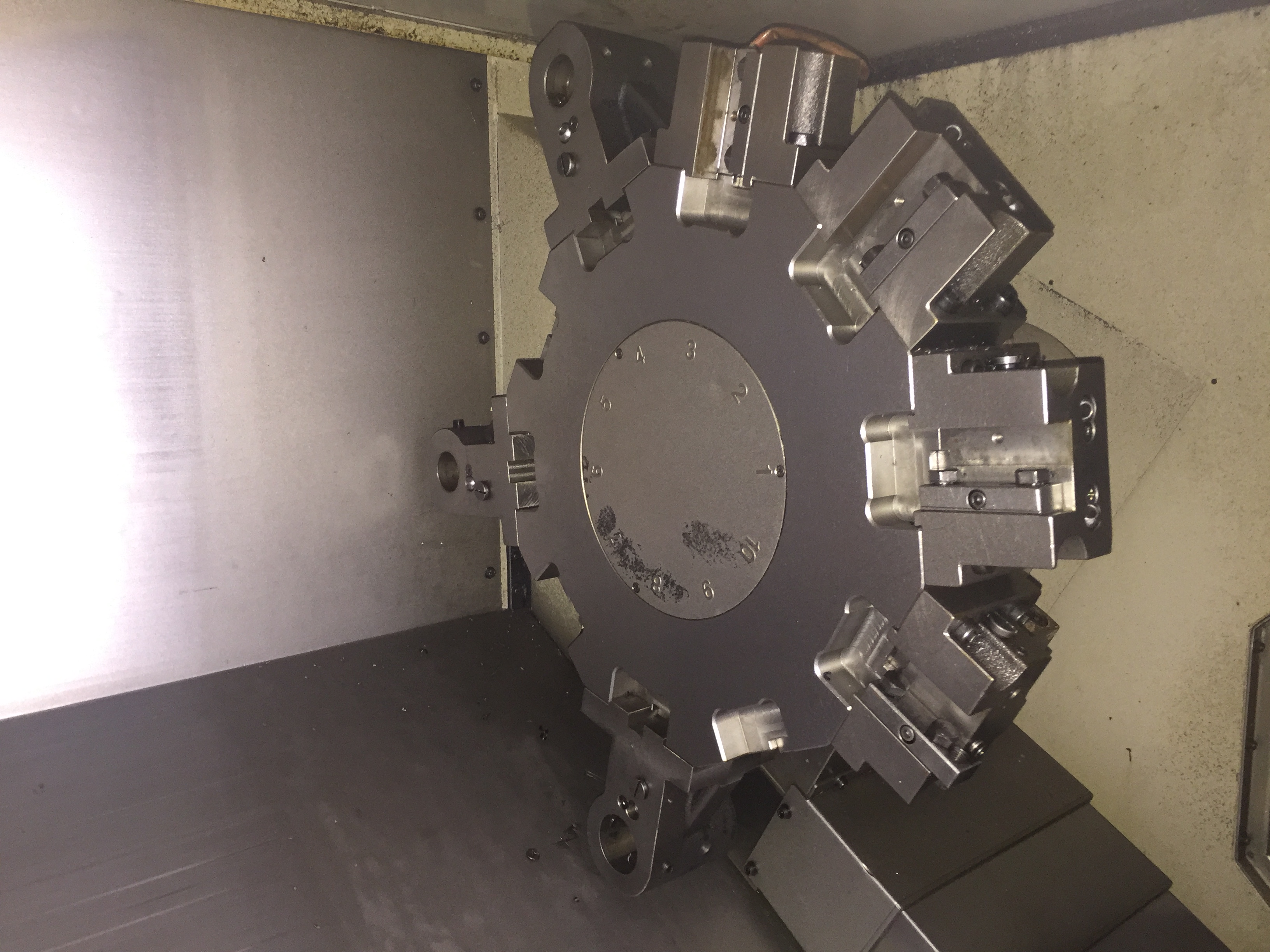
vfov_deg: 48.2
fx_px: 1064
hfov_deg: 61.7
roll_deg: -0.5
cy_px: 476
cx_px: 635
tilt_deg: -9.3
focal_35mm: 29
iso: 200
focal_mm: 4.15
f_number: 2.2
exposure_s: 1/17
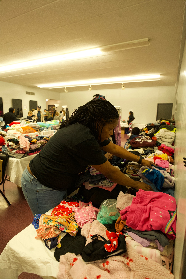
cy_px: 140
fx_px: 155
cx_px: 93
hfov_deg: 61.9
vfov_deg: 84.0
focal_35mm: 20
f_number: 5
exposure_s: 1/80
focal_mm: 20
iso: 4000
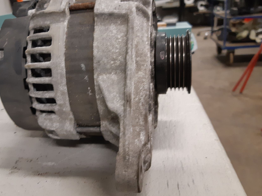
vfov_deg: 44.1
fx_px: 242
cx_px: 107
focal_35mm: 32
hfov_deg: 56.4
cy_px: 85
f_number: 1.7
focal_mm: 3.93
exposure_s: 1/50
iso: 200
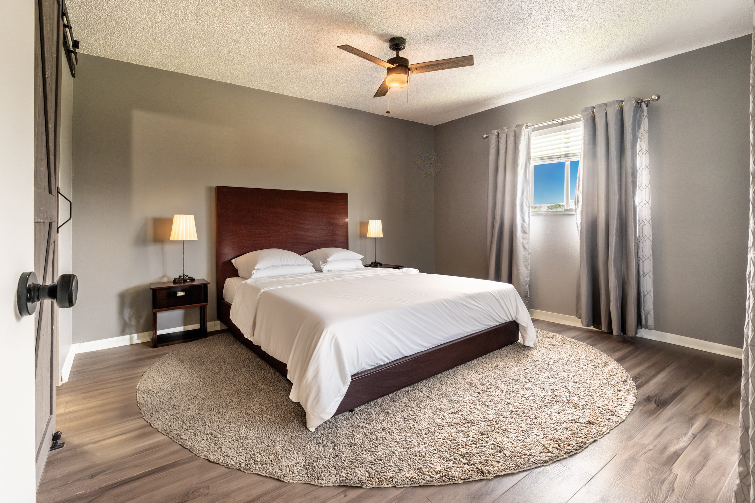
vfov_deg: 77.3
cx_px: 378
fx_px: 315
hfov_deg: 100.4
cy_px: 252
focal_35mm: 15
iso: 160
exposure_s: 1/15
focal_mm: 10
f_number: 11
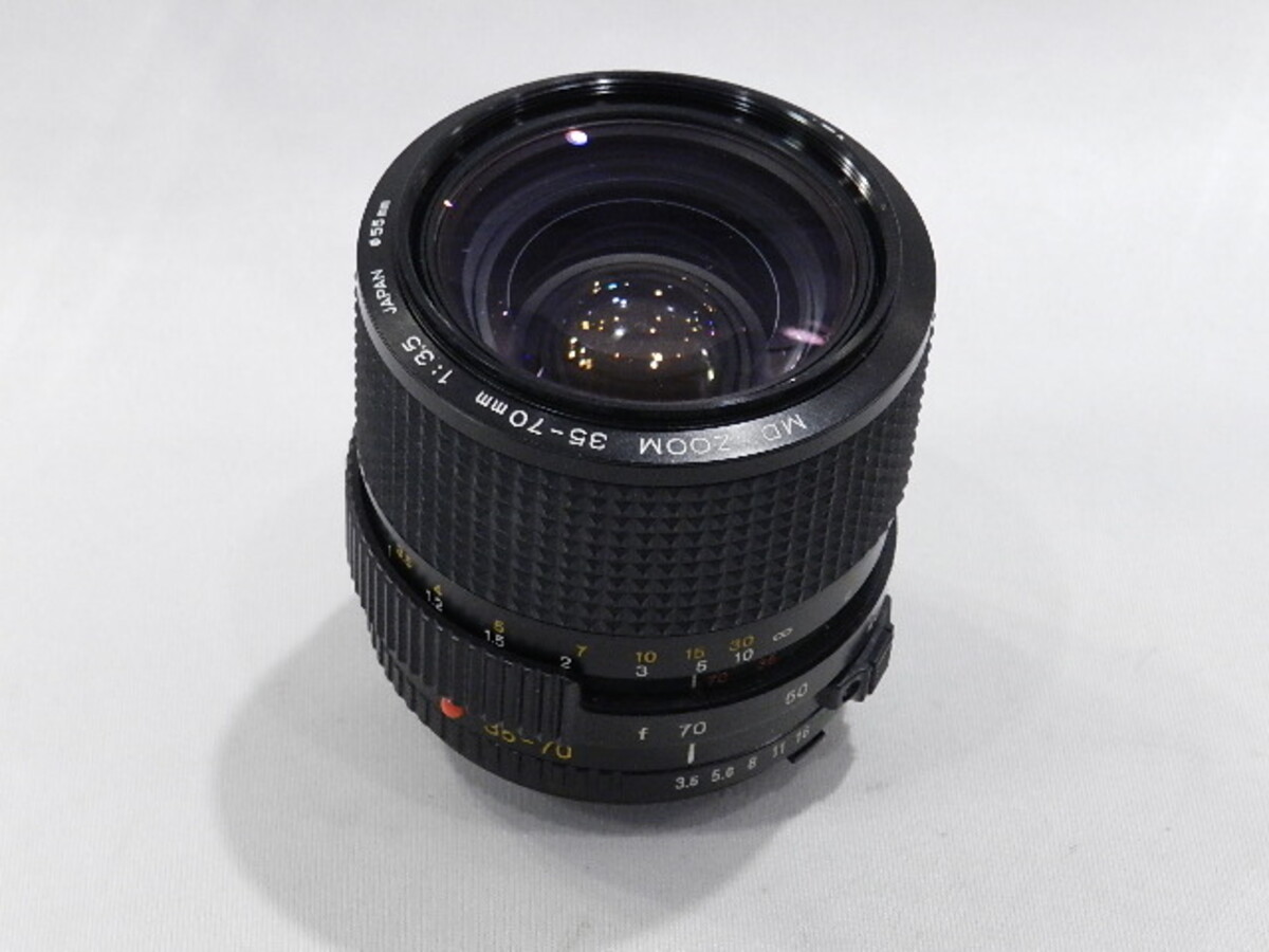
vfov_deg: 17.6
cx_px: 634
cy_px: 476
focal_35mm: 84
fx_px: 3079
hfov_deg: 23.3
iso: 800
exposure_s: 1/60
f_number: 4.4
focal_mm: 14.9
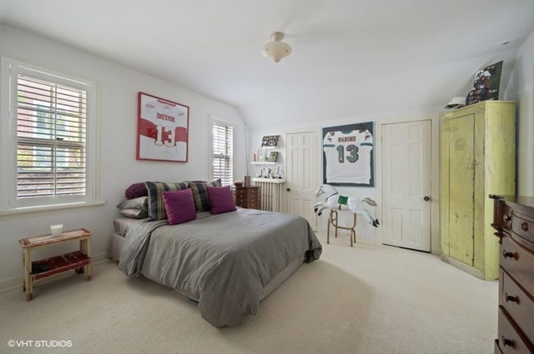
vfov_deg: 81.0
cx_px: 267
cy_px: 177
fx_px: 207
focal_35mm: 14
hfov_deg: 104.3
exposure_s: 4
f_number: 8
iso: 200
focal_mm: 14
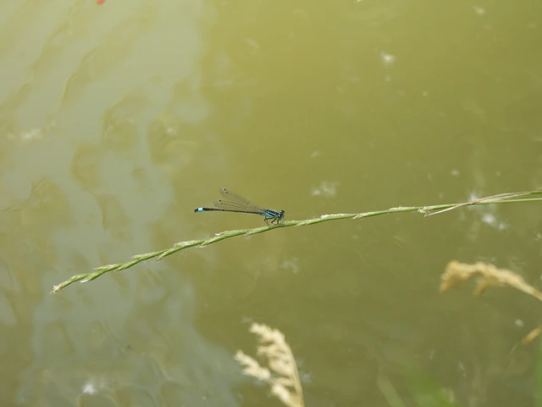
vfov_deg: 3.3
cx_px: 271
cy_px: 204
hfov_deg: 4.4
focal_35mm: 450
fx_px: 7046
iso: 100
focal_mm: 80.3
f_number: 5
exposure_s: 1/100
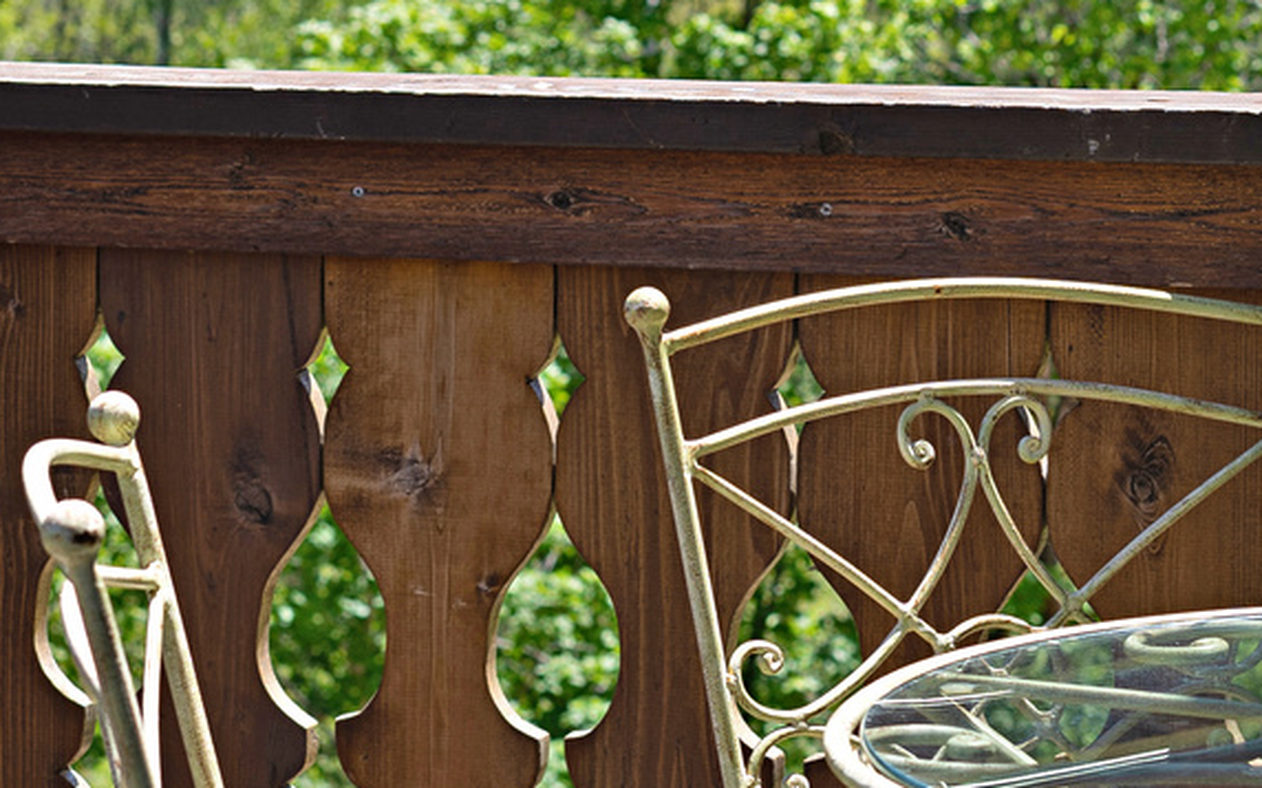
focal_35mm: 137
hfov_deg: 15.2
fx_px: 4710
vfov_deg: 9.5
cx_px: 801
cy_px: 179
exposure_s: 1/200
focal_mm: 50
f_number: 5.6
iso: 80
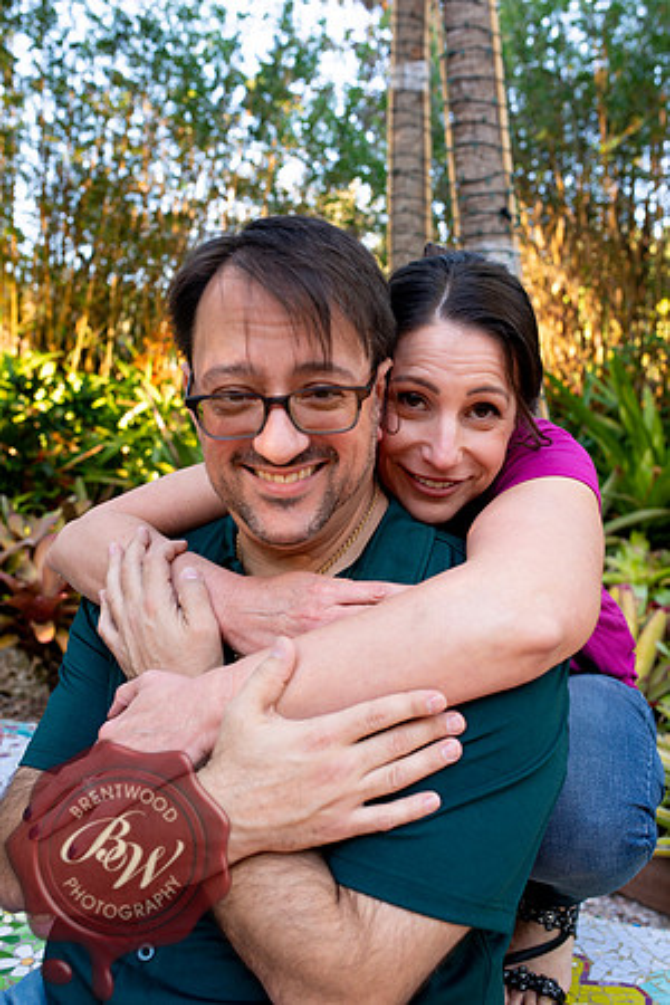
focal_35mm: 35
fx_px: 977
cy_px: 502
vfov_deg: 54.4
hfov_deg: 37.9
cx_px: 335
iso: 320
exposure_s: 1/100
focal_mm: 35
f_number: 4.5
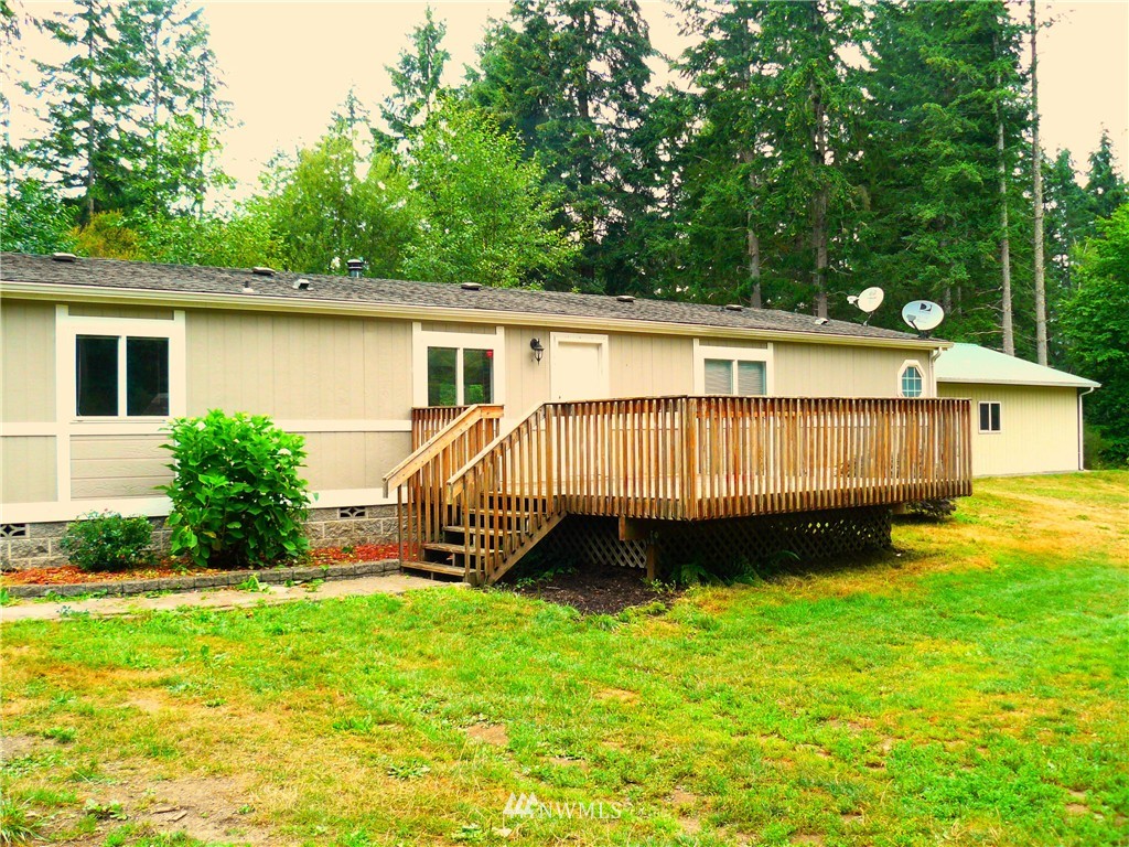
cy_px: 424
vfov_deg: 39.7
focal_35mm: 36
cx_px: 564
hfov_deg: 51.4
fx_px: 1174
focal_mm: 6
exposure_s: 1/80
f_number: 2.8
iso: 200
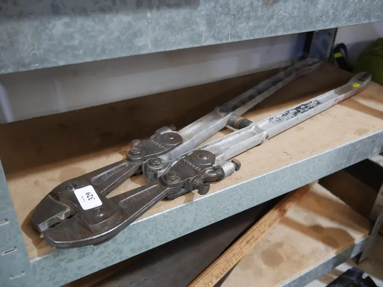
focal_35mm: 32
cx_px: 192
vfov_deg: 44.2
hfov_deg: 56.8
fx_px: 354
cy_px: 144
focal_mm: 16
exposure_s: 1/60
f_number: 3.6
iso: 1000
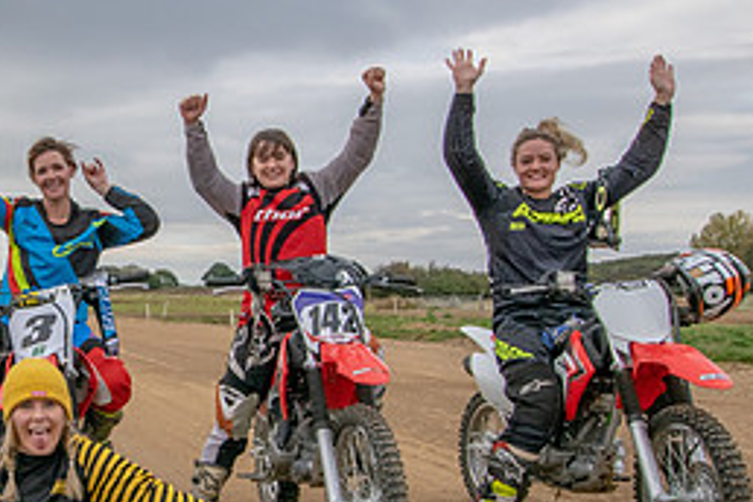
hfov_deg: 35.4
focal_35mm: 52
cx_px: 41
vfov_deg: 25.9
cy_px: 328
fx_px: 1088
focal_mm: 12
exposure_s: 1/200
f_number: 9
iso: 400
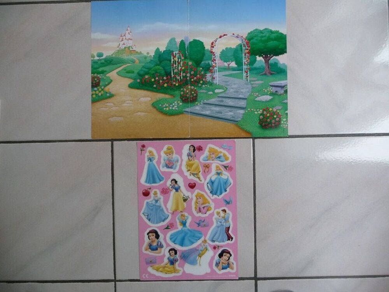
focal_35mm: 28
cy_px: 146
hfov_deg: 63.4
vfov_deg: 49.7
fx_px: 315
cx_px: 194
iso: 250
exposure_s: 1/30
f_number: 3.3
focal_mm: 4.7
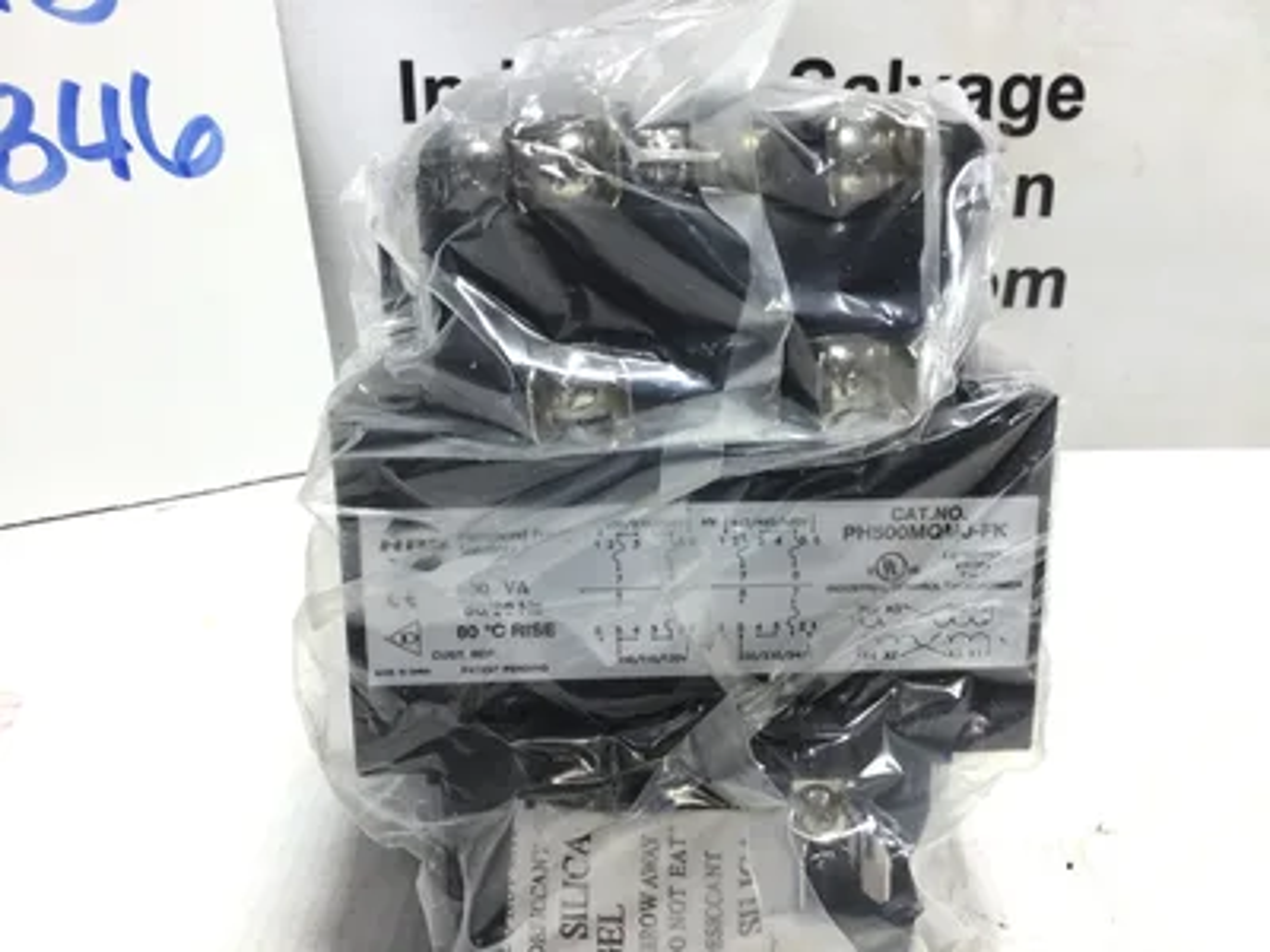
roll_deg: -0.5
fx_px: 1137
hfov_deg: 58.4
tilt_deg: -20.5
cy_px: 476
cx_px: 635
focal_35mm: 31
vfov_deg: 45.4
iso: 25
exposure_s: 1/60
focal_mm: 3.3
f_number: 2.4
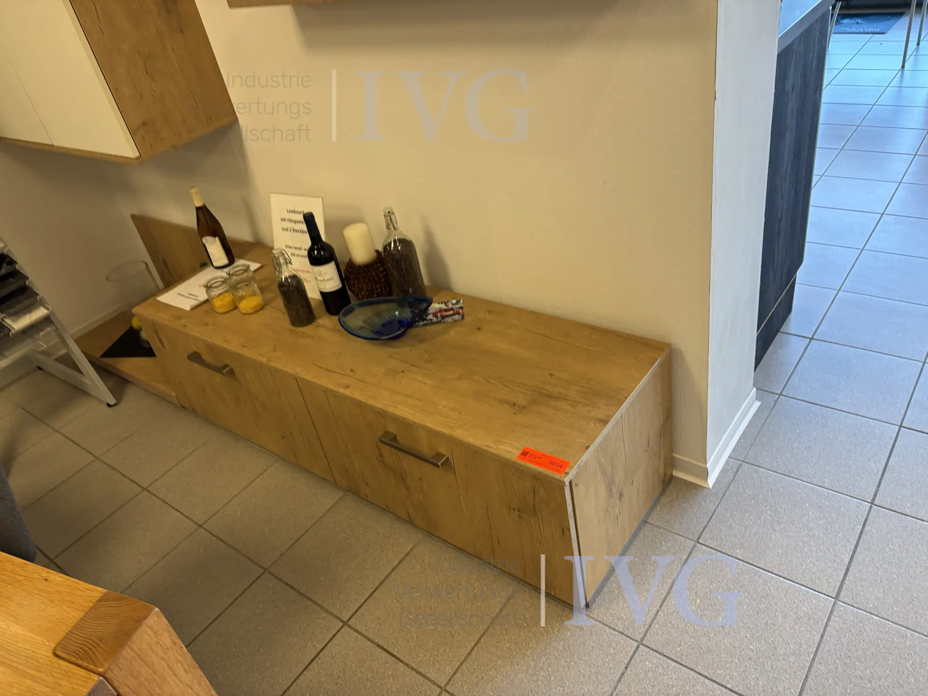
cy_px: 348
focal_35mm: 26
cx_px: 464
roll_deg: +12.4
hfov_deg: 67.3
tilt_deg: -28.7
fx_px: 697
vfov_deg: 53.1
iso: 100
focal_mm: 5.96
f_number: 1.6
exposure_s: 1/100
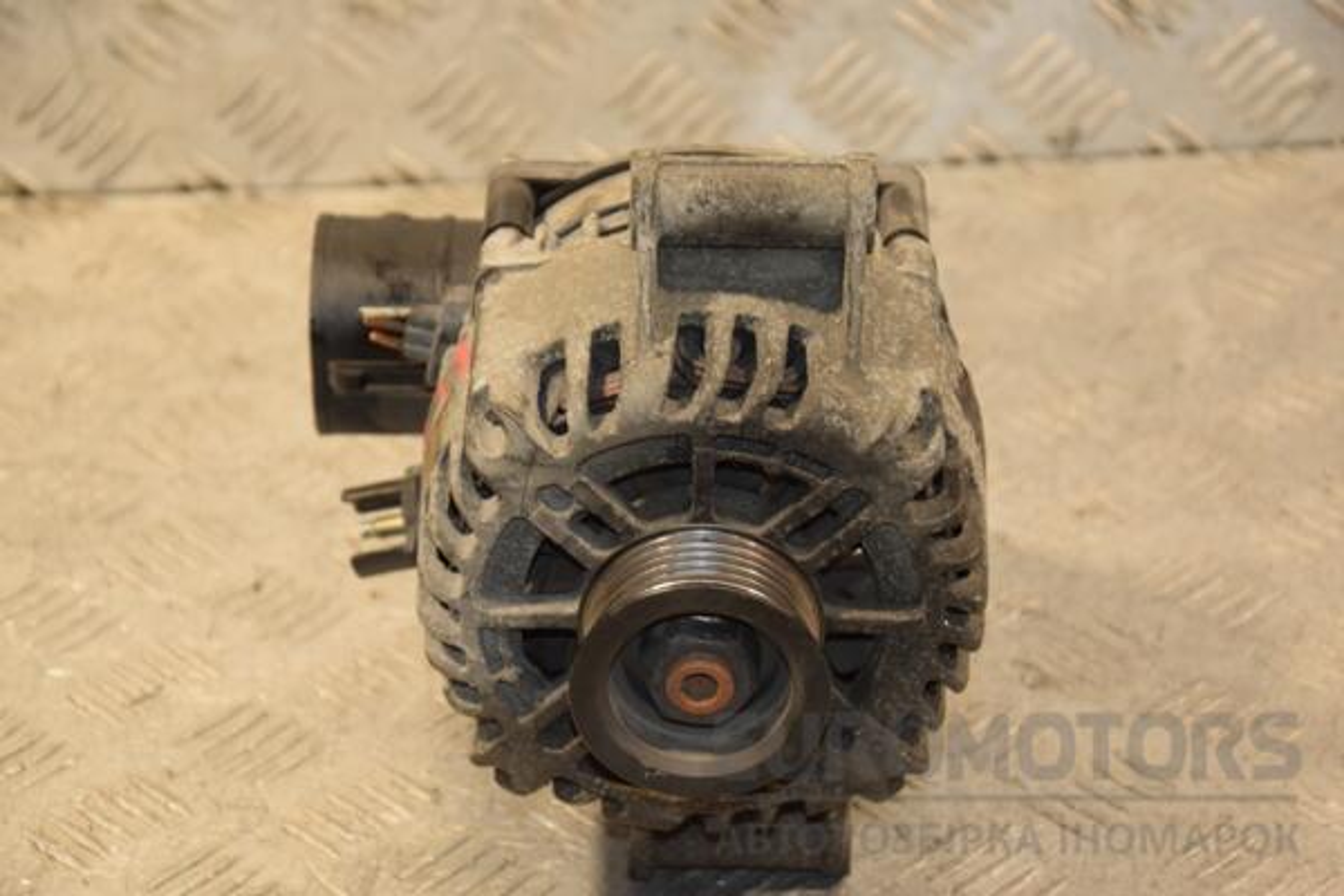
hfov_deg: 17.1
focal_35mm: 120
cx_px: 672
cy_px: 448
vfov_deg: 11.4
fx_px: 4480
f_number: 5.3
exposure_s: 1/80
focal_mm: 80
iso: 800
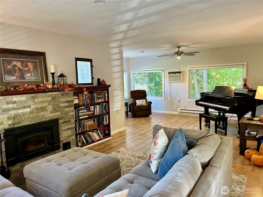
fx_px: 198
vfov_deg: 53.1
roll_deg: +1.7
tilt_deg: -5.8
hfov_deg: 67.3
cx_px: 132
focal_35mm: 26
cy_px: 98
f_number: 1.5
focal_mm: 5.7
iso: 160
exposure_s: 1/60
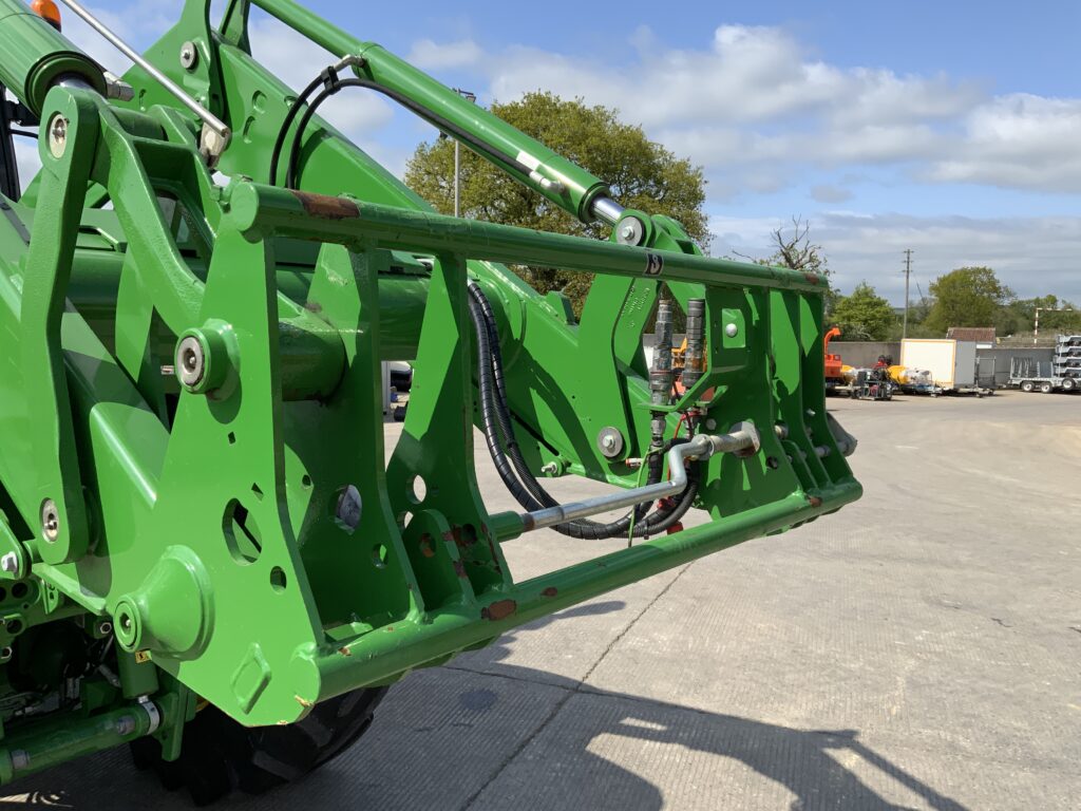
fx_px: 906
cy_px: 406
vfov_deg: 48.2
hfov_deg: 61.7
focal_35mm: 29
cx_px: 540
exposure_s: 1/1984
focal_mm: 3
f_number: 1.8
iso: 20
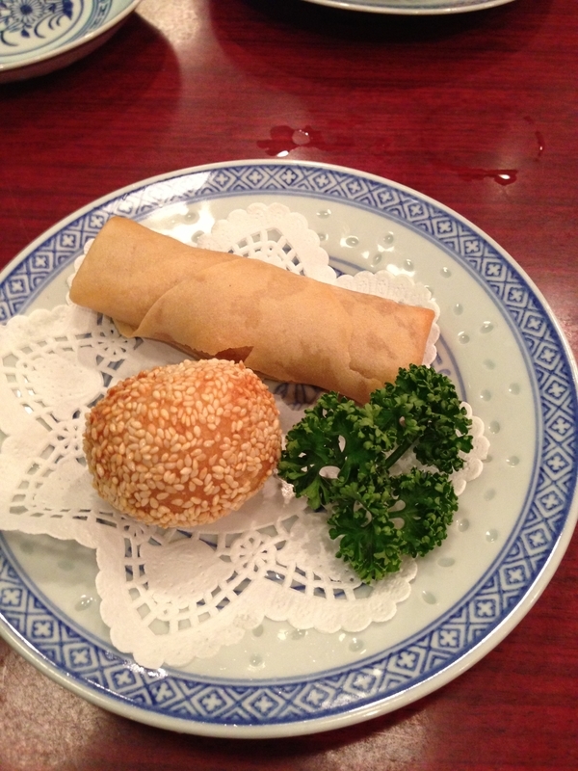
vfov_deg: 55.4
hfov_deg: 42.9
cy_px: 386
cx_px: 289
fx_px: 735
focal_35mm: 33
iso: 250
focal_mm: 4.13
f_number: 2.4
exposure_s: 1/20
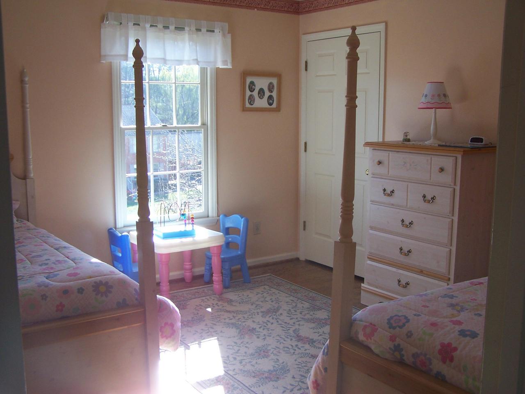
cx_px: 262
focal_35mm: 38
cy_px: 197
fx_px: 576
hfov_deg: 49.0
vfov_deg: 37.7
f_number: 2.8
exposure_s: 1/125
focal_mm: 6.3
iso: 80
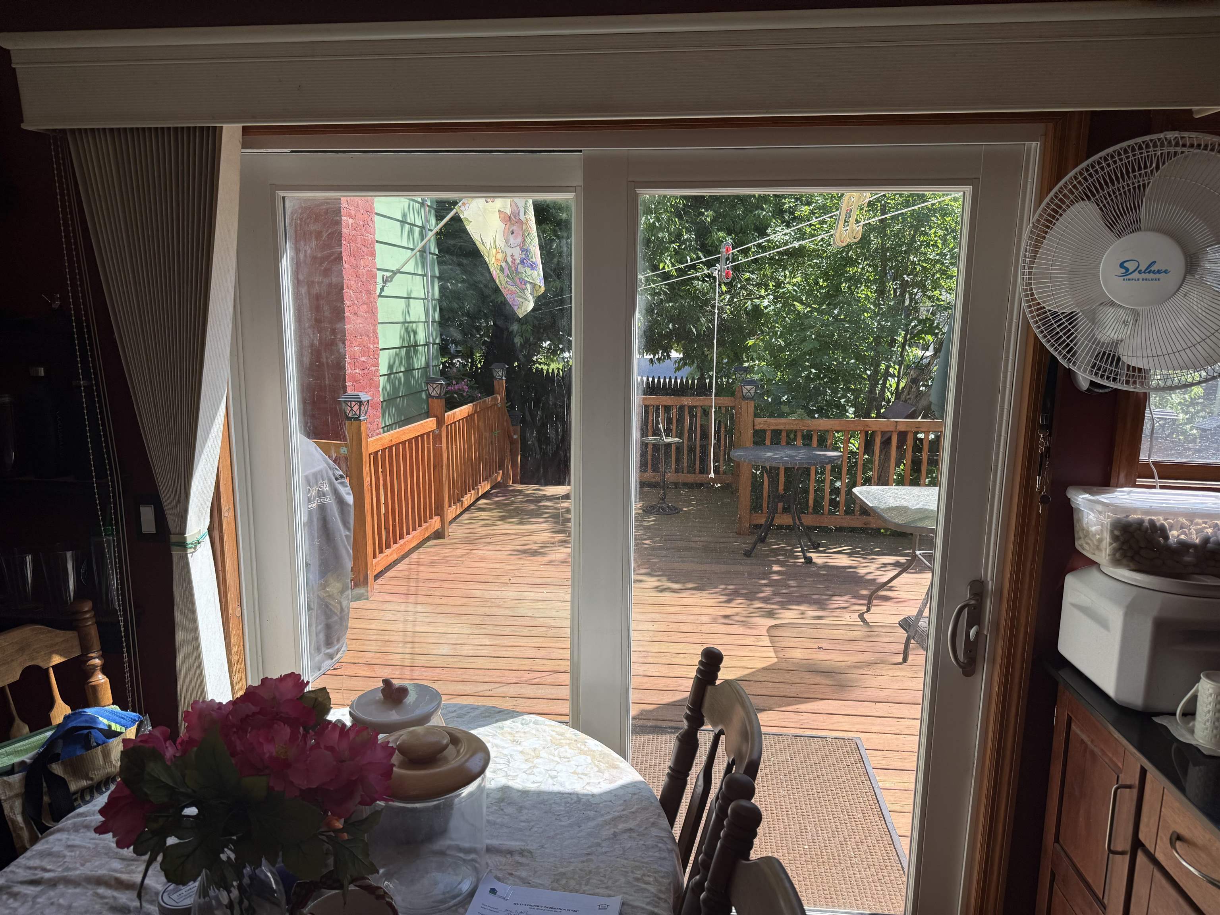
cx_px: 610
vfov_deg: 56.8
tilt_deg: -9.9
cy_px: 458
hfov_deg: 71.6
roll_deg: -0.5
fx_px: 846
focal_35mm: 24
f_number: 1.78
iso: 80
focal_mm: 6.76
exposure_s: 1/1192
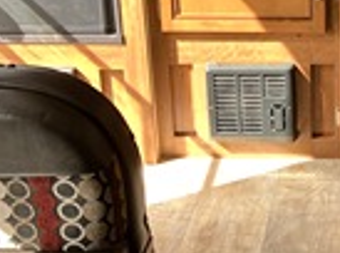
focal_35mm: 82
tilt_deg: -16.5
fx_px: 803
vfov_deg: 17.0
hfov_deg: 22.7
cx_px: 365
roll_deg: -0.1
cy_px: -64
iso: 80
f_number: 1.8
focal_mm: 3.99
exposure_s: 1/102
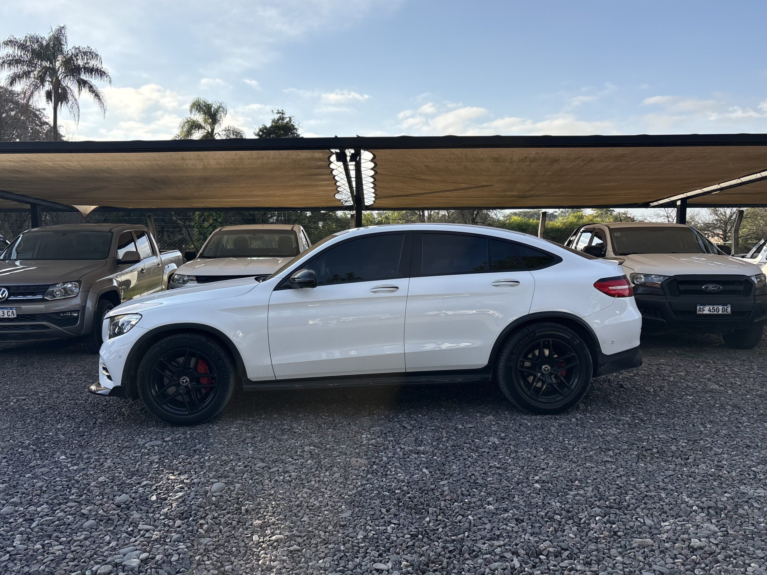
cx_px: 369
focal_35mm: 27
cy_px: 280
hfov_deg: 65.3
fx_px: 598
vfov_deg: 51.4
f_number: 1.6
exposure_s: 1/2865
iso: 64
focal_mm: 5.96
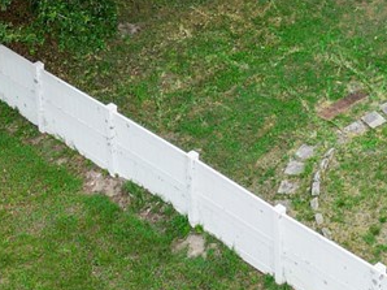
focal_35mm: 129
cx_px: 483
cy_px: -247
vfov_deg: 10.7
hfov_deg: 14.7
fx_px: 1441
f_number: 1.7
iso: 200
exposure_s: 1/1500
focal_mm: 6.7
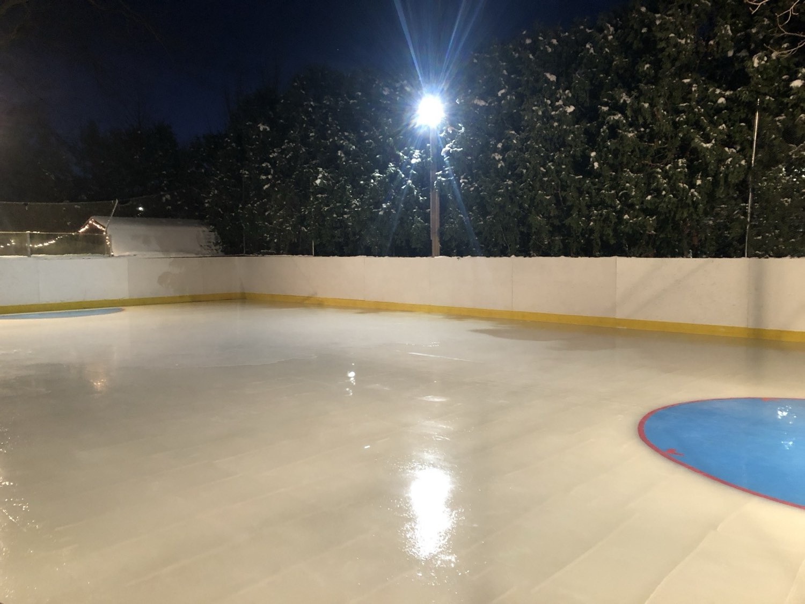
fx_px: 651
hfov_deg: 63.4
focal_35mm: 28
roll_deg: -0.3
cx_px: 402
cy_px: 302
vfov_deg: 49.7
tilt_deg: -2.3
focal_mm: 3.99
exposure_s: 1/5
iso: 80
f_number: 1.8
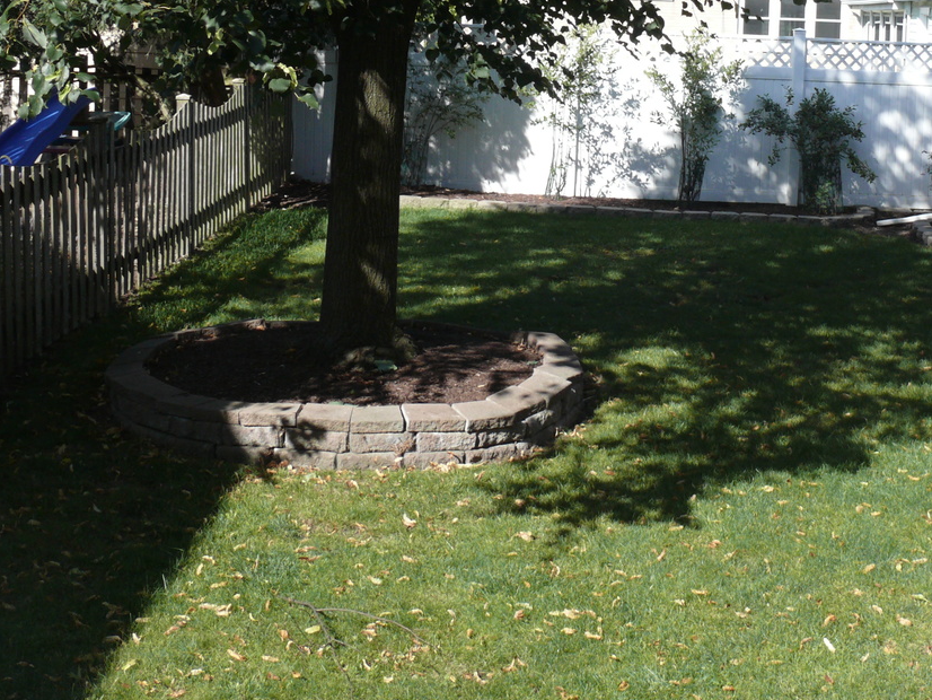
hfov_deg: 31.3
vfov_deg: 23.7
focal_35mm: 61
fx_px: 1643
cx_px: 648
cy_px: 137
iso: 100
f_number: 3.6
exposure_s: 1/500
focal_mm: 7.4
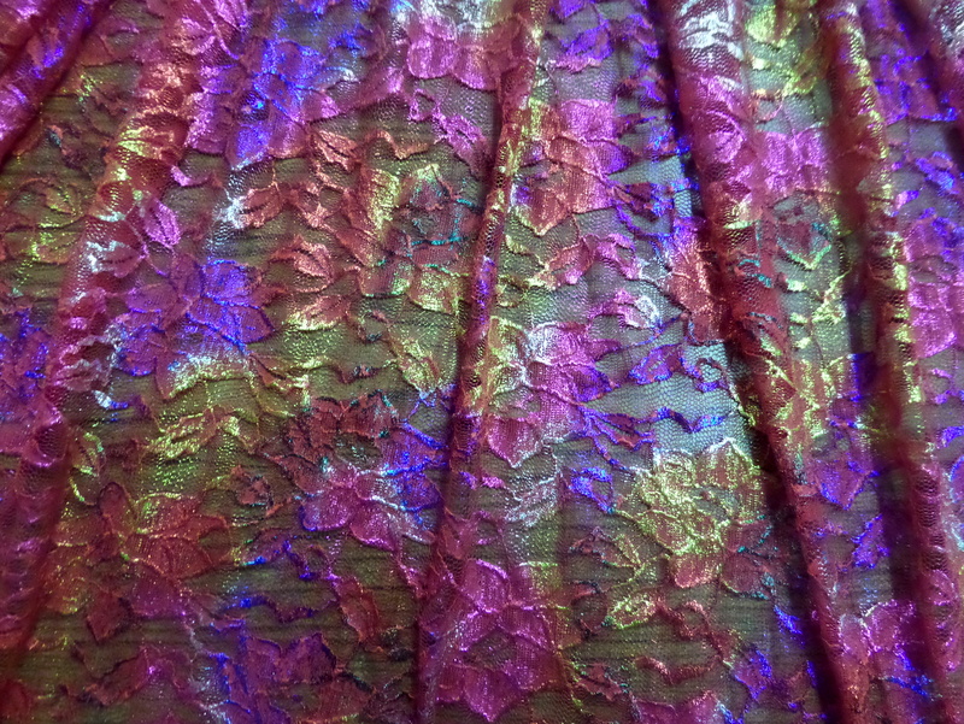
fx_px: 669
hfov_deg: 71.6
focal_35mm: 24
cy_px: 362
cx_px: 482
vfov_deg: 56.9
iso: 800
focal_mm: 4
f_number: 3.2
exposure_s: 1/30
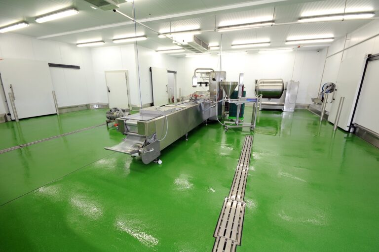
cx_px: 190
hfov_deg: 100.5
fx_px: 158
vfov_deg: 77.2
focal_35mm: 15
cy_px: 126
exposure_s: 1/6
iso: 200
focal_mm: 10
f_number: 13
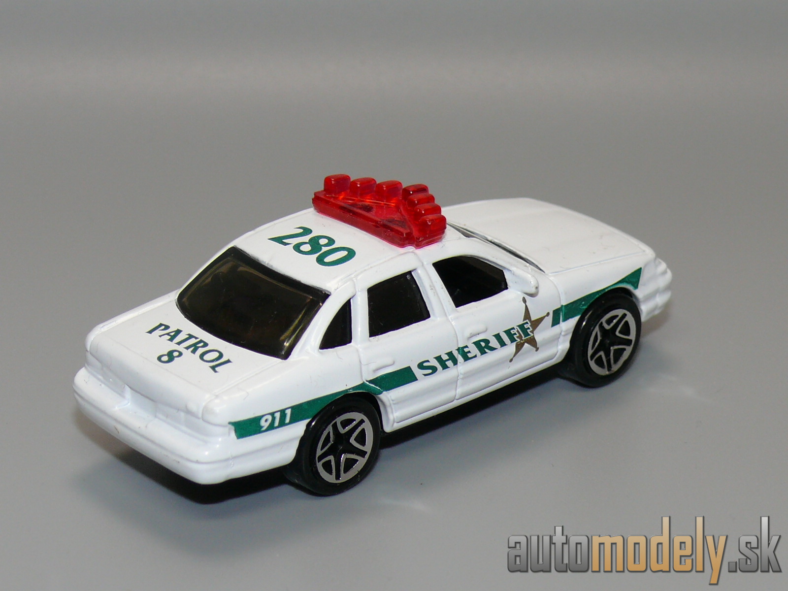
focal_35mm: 116
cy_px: 296
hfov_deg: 17.0
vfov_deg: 12.8
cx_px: 394
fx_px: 2641
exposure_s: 1/30
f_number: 4
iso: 100
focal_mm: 14.3
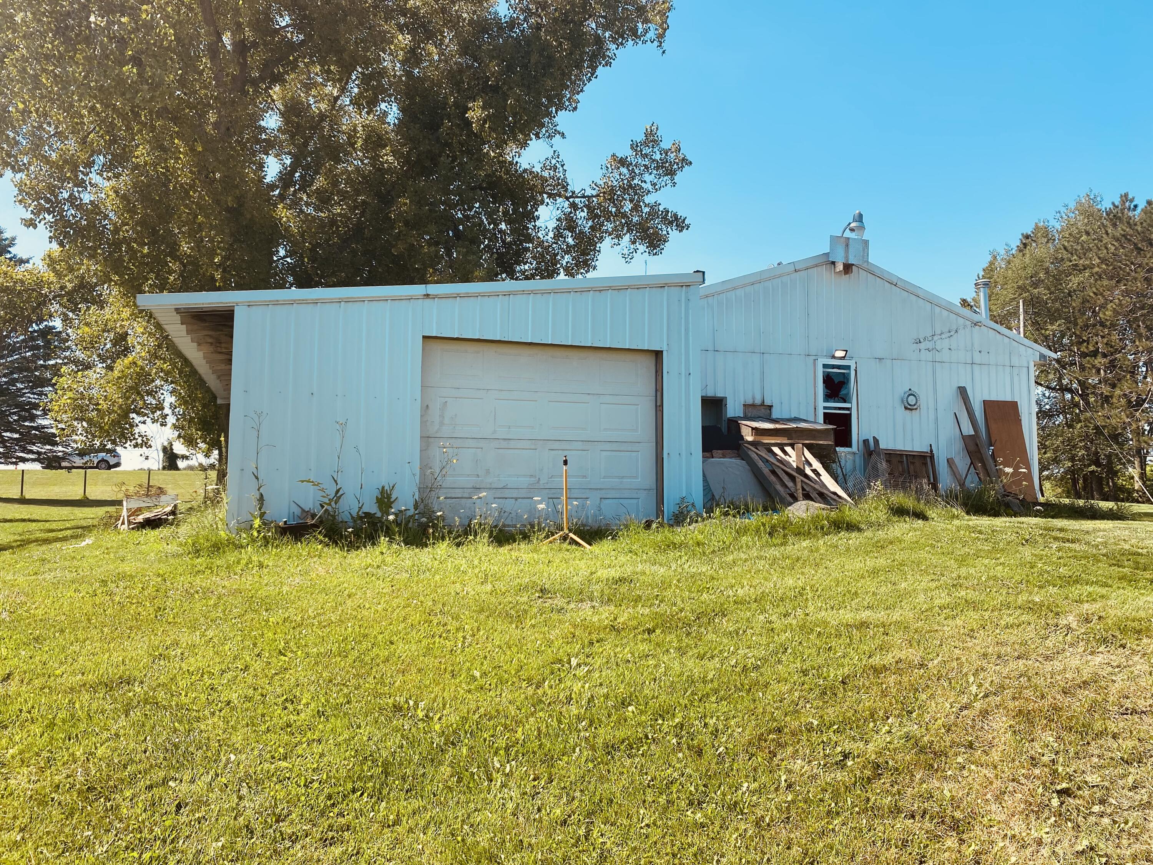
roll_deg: -0.4
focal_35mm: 26
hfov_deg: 67.3
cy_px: 432
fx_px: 866
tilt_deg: +4.1
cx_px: 576
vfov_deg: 53.1
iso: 32
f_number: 1.8
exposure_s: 1/1701
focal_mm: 4.25
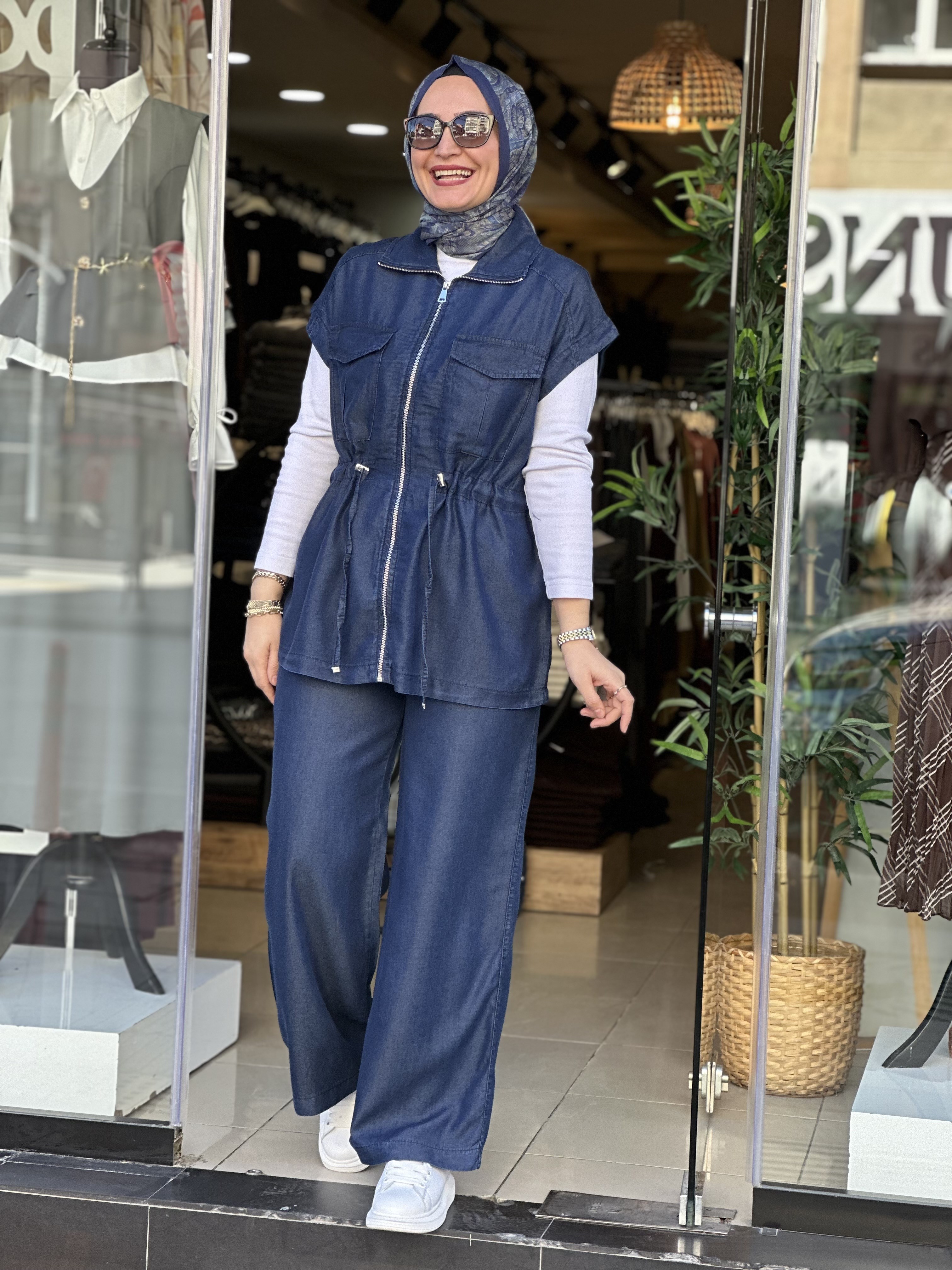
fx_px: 2824
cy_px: 635
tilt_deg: -2.7
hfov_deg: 19.1
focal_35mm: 77
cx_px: 476
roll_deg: -2.6
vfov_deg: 25.3
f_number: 2.8
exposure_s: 1/121
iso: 64
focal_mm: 9
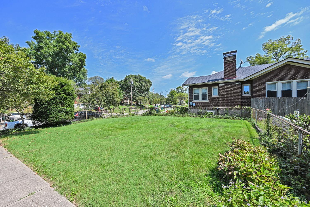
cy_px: 104
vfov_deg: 81.2
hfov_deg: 104.3
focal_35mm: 14
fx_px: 121
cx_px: 155
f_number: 6.3
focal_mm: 14
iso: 100
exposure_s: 1/320
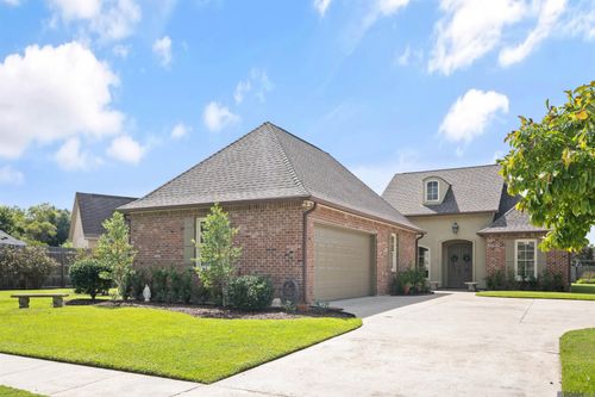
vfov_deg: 49.5
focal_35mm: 26
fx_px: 430
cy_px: 198
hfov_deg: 69.4
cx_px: 298
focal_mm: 26
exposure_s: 1/125
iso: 200
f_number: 10
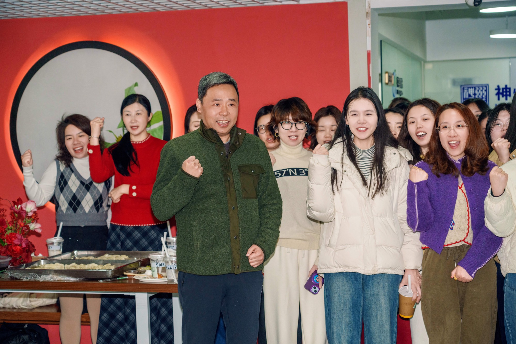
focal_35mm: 70
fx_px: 1003
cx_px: 258
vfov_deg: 19.5
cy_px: 172
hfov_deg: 28.8
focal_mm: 70
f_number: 4
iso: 1600
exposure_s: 1/250
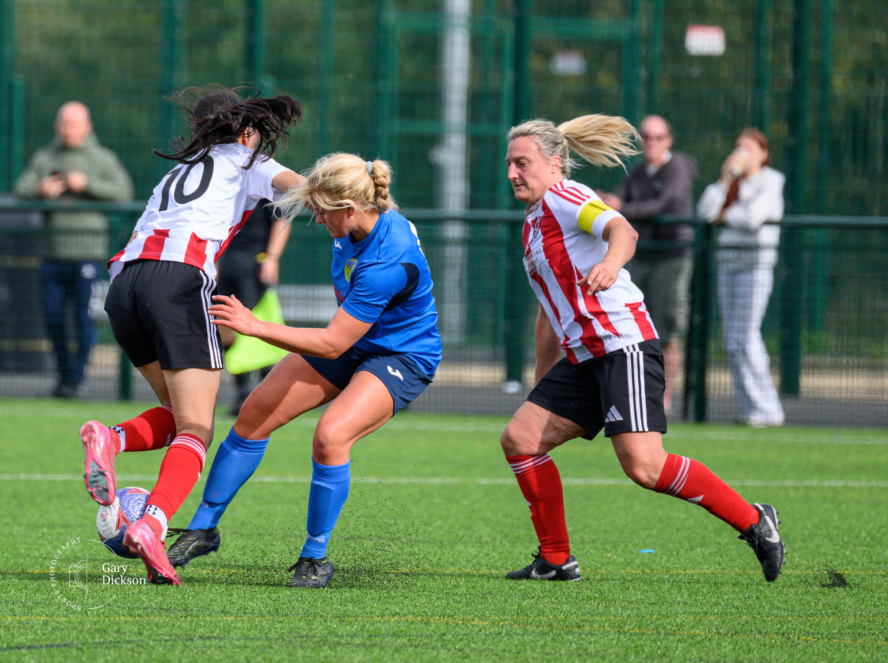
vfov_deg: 2.3
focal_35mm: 642
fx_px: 16450
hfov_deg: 3.1
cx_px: 286
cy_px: 224
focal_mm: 400
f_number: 5.6
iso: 720
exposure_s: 1/1600
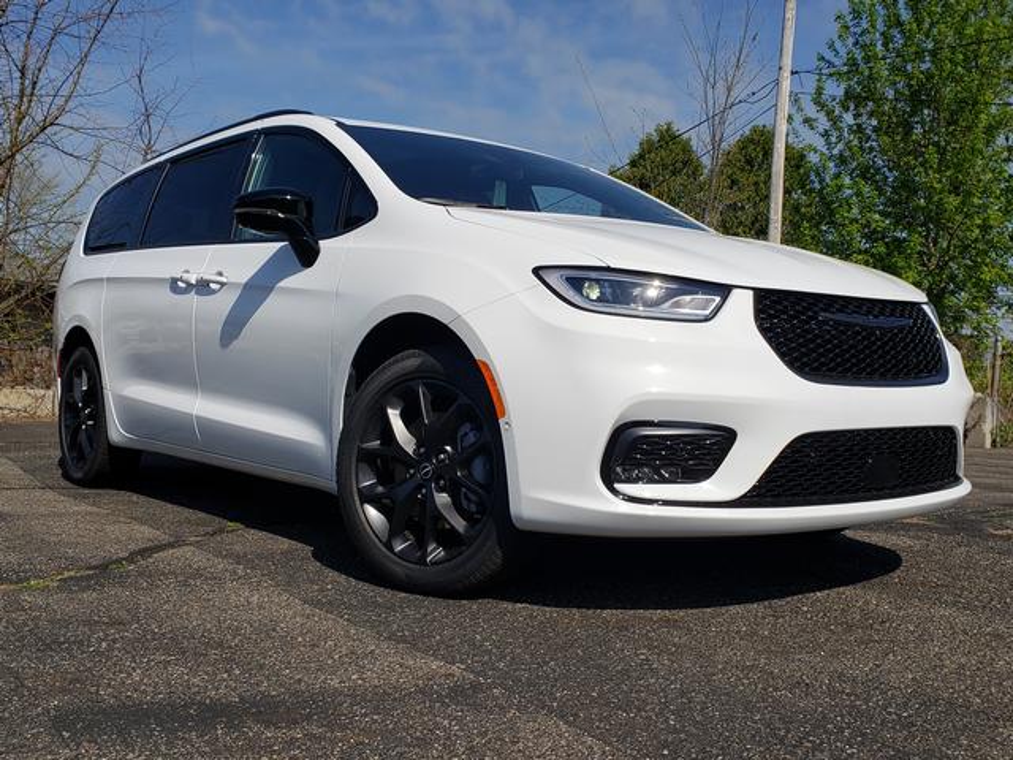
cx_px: 506
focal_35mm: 26
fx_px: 761
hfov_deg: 67.3
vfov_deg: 53.1
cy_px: 380
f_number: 2.4
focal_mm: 4.3
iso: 50
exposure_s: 1/2850
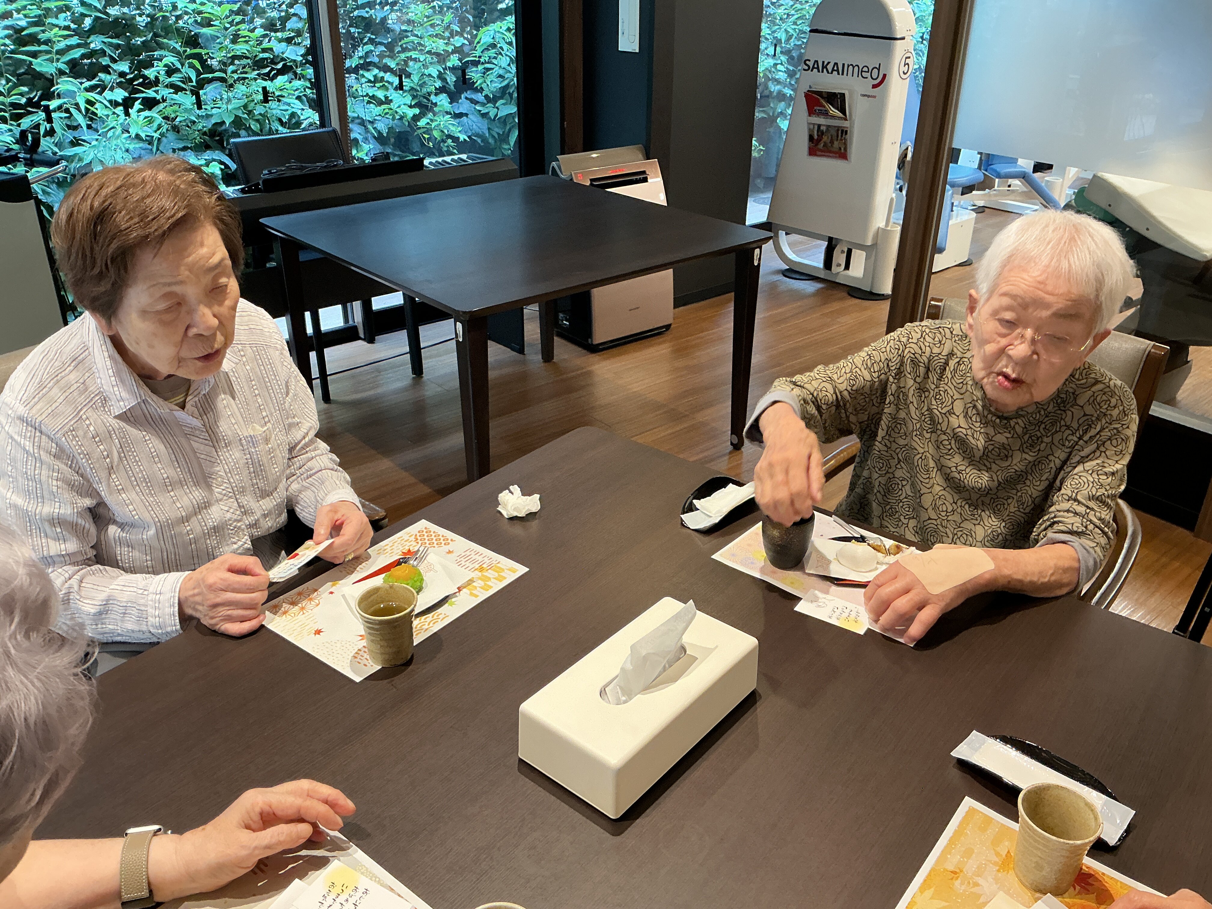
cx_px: 606
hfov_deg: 61.7
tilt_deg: -27.2
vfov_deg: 48.2
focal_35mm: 29
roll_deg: -0.4
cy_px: 454
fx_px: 1015
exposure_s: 1/60
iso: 100
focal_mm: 3
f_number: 1.8
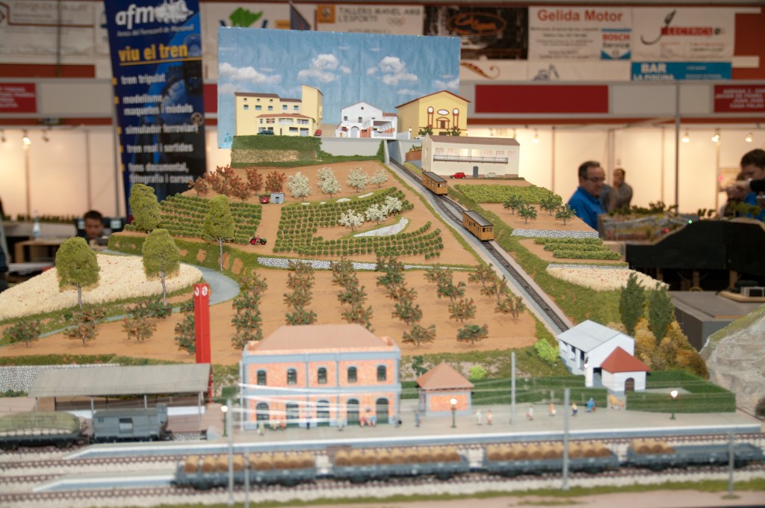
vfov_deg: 30.8
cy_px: 254
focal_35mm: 44
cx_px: 382
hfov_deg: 45.0
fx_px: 923
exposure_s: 1/60
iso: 400
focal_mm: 29
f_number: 2.8
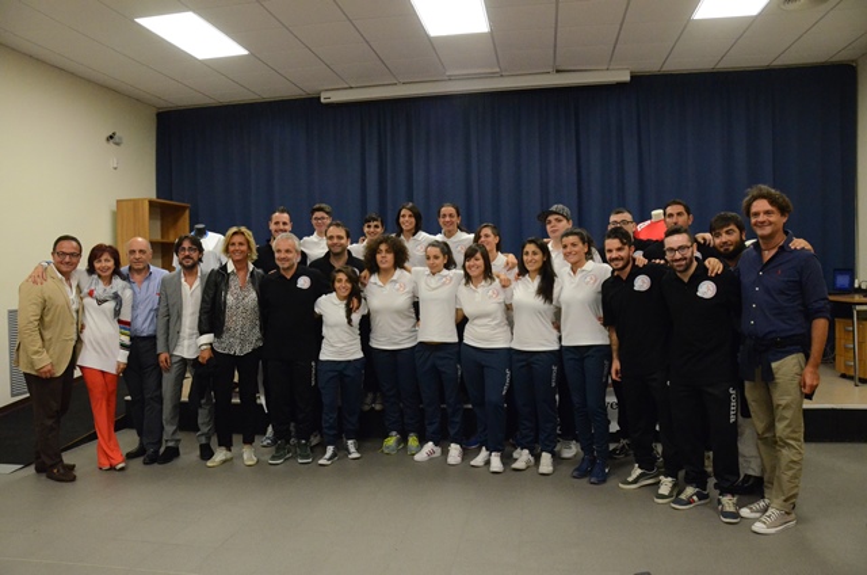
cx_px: 434
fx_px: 649
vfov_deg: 47.7
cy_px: 288
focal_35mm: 27
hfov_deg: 67.5
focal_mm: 18
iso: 5000
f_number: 5.6
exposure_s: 1/100
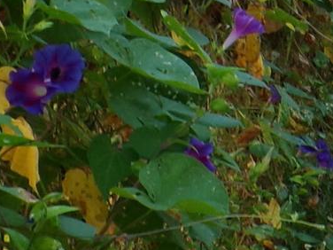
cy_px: 124
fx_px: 1308
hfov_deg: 12.3
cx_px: 722
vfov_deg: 10.9
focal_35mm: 136
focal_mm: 4.3
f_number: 4.4
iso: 100
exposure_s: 1/100
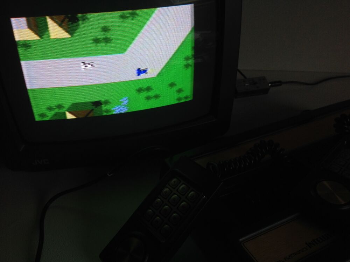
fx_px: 353
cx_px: 175
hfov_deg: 52.7
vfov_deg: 40.6
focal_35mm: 35
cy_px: 131
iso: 50
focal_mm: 4.28
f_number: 2.4
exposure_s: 1/24
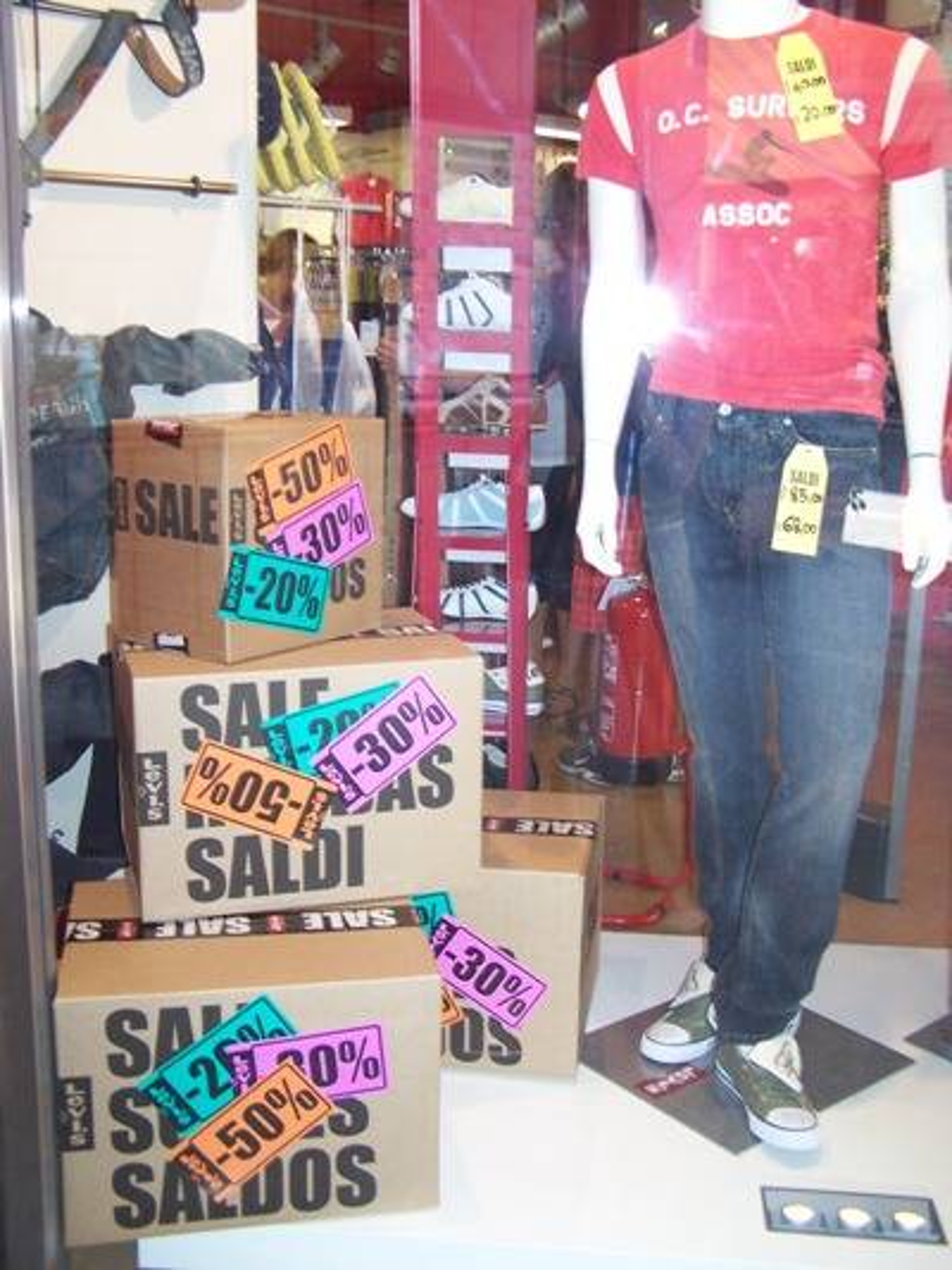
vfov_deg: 49.0
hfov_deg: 37.7
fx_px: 1393
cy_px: 635
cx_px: 476
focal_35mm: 38
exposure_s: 1/60
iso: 140
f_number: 2.8
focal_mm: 6.3
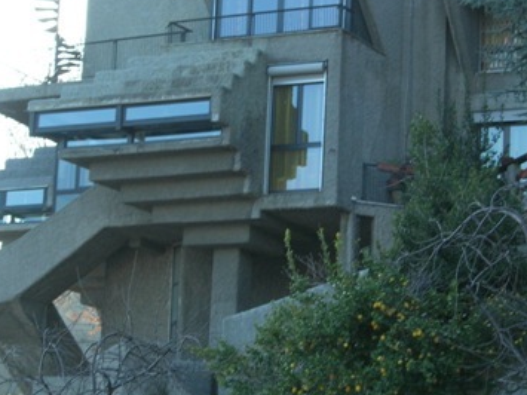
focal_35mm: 148
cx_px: 338
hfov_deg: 13.3
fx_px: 2252
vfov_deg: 10.0
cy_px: 168
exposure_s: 1/69.4
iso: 78
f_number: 6.8
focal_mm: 17
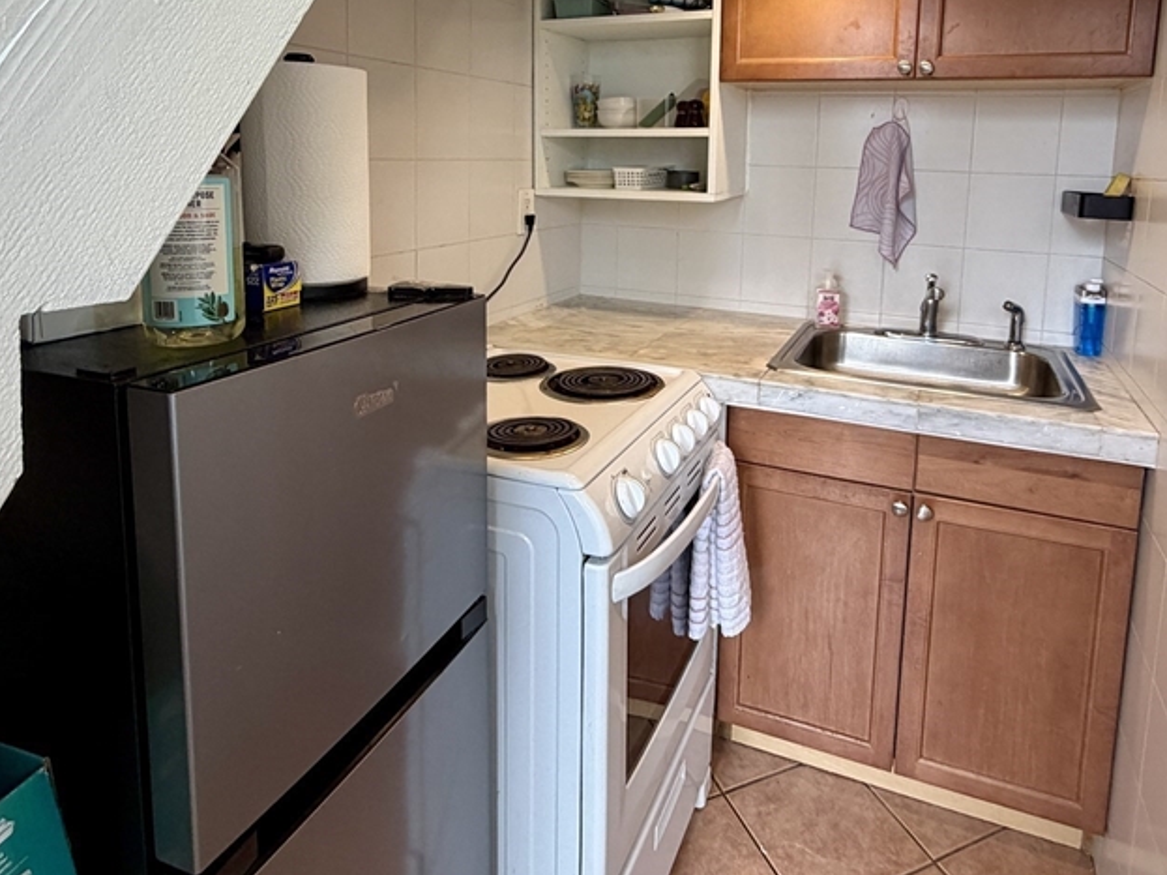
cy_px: 247
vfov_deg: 56.7
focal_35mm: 23
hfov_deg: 73.7
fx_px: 775
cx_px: 650
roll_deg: -2.1
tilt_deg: -7.5
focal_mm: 2.22
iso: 250
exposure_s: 1/120
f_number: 2.2
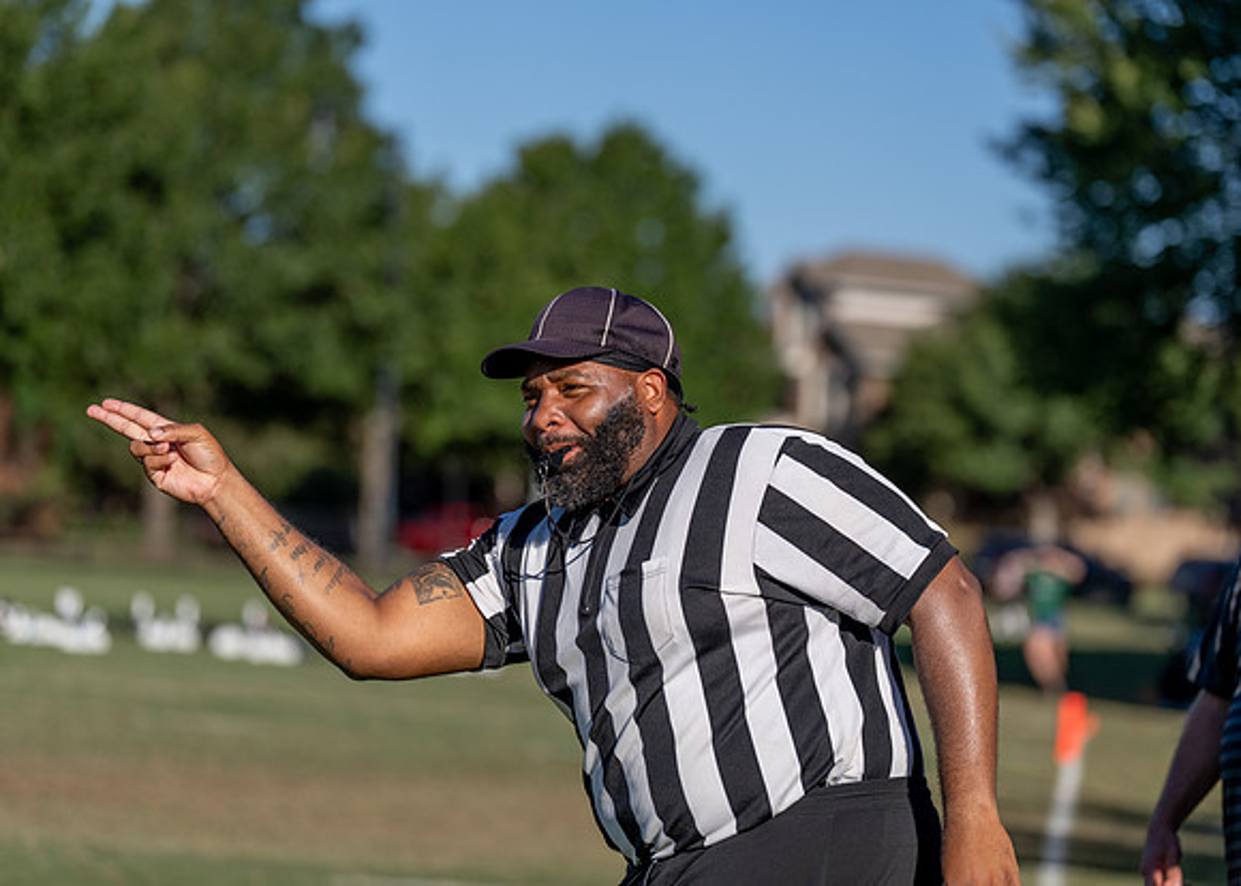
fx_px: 4542
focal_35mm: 129
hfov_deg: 15.6
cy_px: 443
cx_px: 620
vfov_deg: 11.1
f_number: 2.8
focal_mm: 123
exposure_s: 1/2000
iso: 100
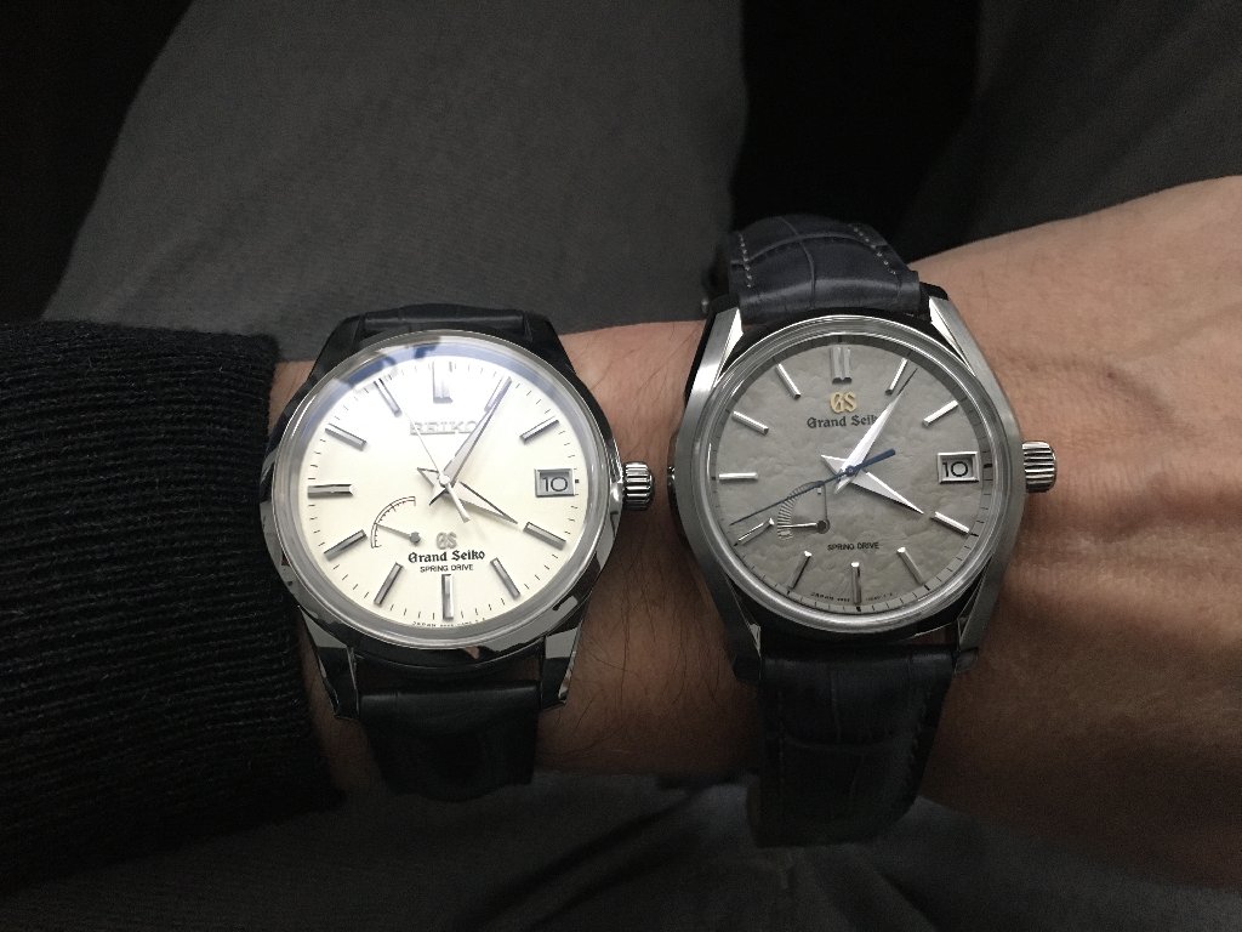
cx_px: 621
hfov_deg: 61.7
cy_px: 466
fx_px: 1041
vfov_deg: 48.2
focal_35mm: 29
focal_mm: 4.15
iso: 200
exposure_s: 1/25
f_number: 2.2
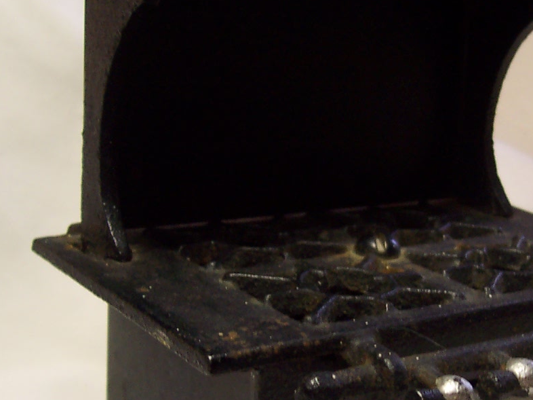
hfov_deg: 24.8
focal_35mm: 78
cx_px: 374
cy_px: 281
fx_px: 1201
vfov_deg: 18.8
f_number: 2.8
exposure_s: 1/30
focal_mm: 5.6
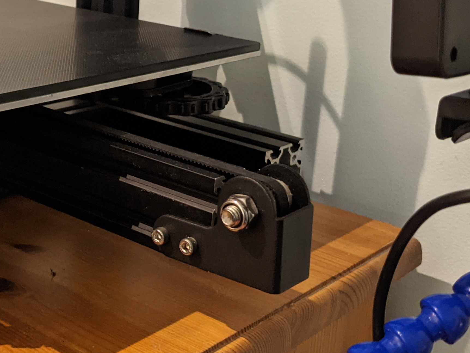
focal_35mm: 63
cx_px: 149
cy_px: 154
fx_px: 855
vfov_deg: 23.3
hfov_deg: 30.4
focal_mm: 4.38
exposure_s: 1/23.8
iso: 435
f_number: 1.73
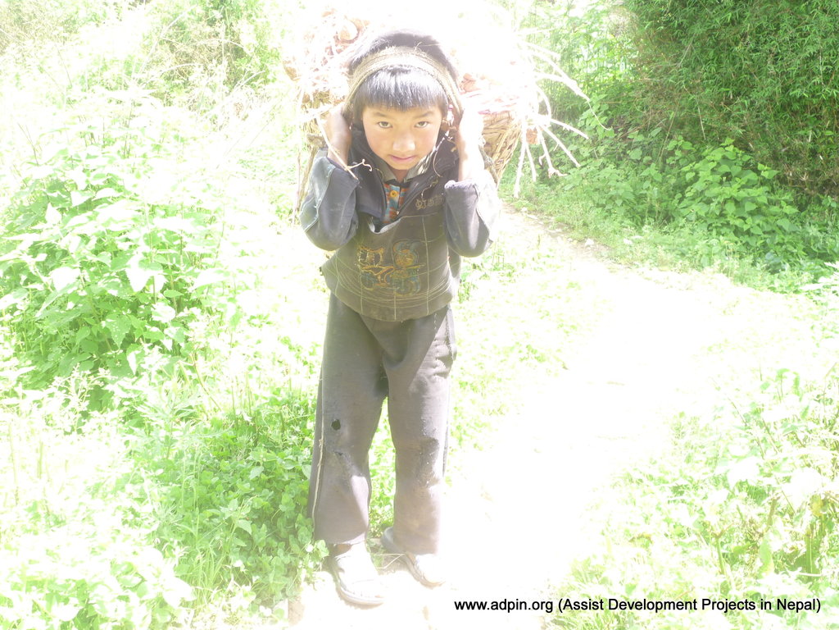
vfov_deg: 39.7
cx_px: 420
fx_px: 873
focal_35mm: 36
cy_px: 315
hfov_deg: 51.4
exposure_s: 1/50
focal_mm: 6.3
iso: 80
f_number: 3.3
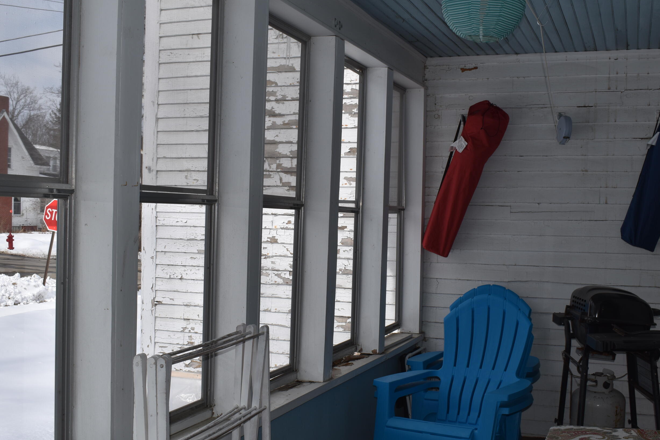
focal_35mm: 44
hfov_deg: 44.5
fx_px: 807
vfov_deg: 30.5
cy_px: 240
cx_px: 334
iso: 100
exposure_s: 1/200
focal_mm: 24
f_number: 11
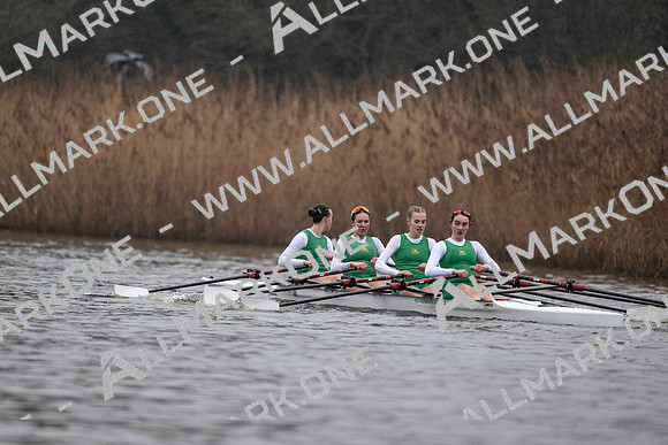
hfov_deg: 5.2
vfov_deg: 3.4
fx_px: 7424
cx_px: 334
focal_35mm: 400
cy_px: 222
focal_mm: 400
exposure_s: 1/1600
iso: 4500
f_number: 4.5
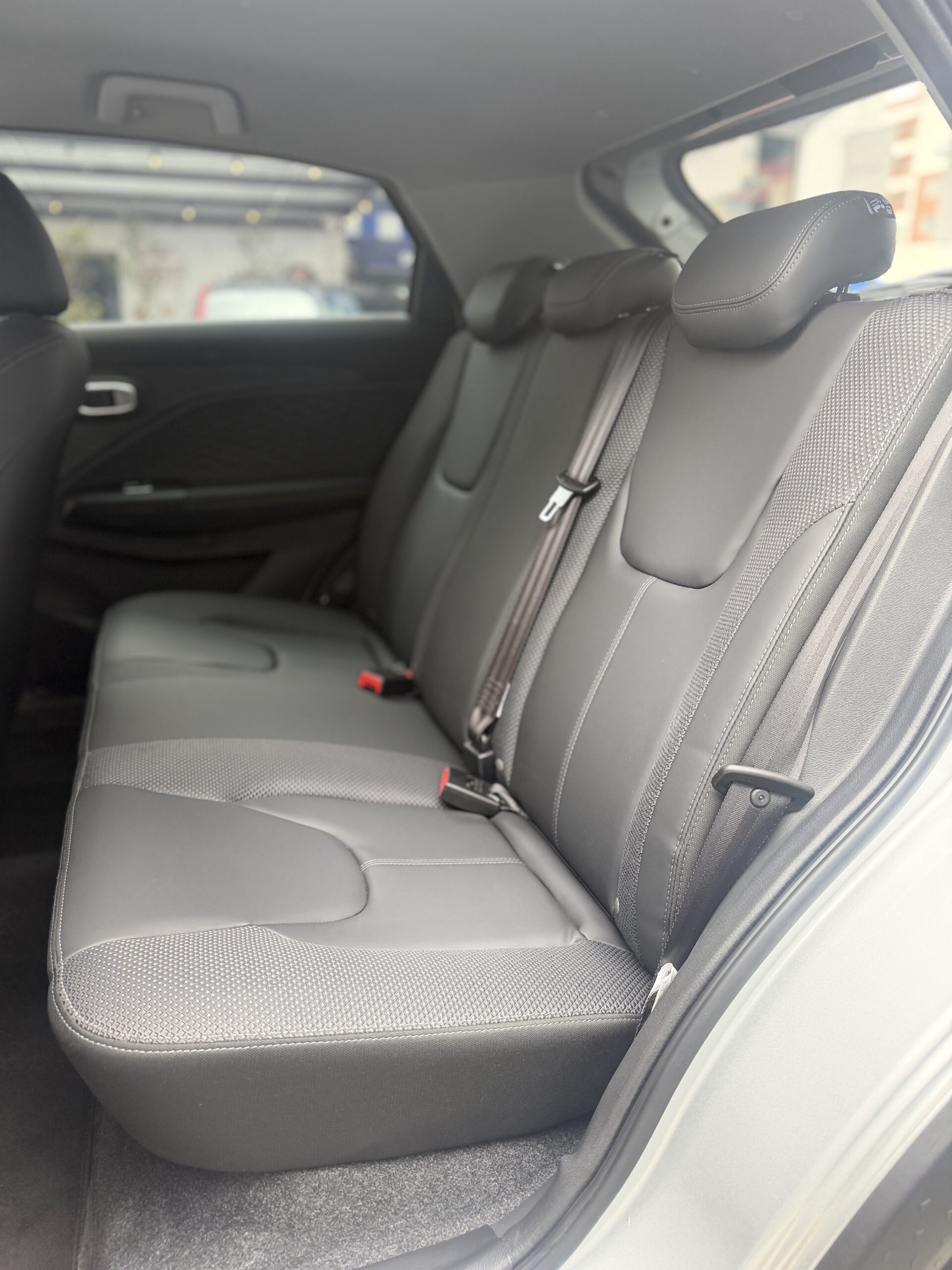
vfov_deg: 71.6
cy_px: 635
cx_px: 476
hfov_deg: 56.8
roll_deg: -0.9
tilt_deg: -18.5
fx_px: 880
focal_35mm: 24
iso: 200
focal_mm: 6.76
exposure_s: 1/144
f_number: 1.78
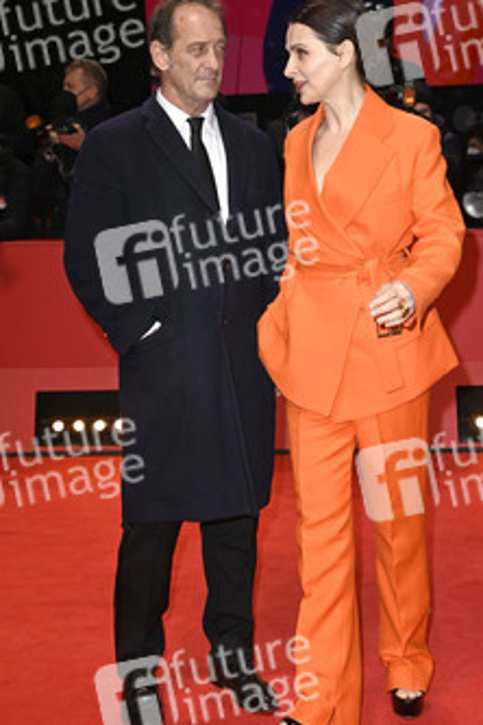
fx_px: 1087
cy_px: 361
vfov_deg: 36.9
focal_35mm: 54
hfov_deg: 25.0
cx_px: 270
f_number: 5.6
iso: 800
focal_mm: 45
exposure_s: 1/250
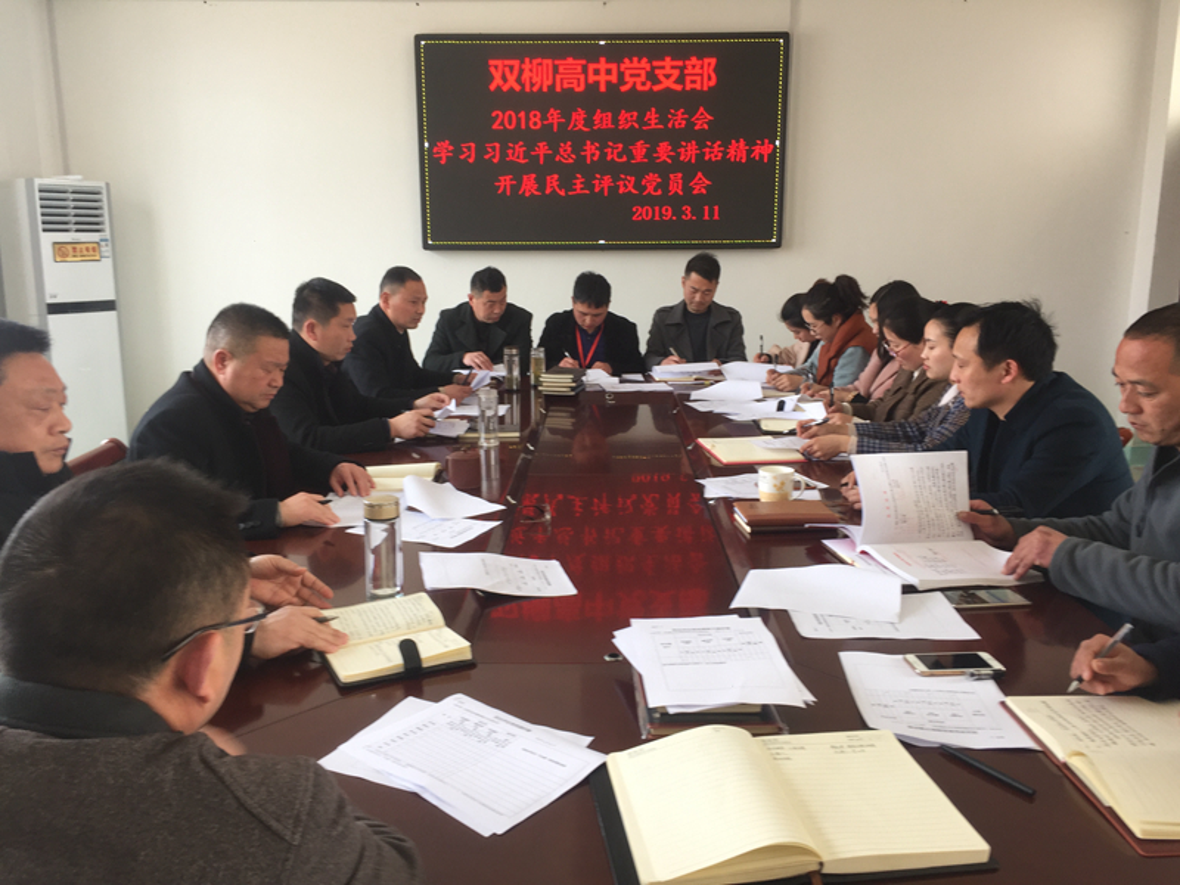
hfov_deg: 61.7
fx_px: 989
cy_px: 442
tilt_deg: -11.7
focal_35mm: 29
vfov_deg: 48.2
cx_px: 590
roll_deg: +0.0
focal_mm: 4.15
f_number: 2.2
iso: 32
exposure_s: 1/50
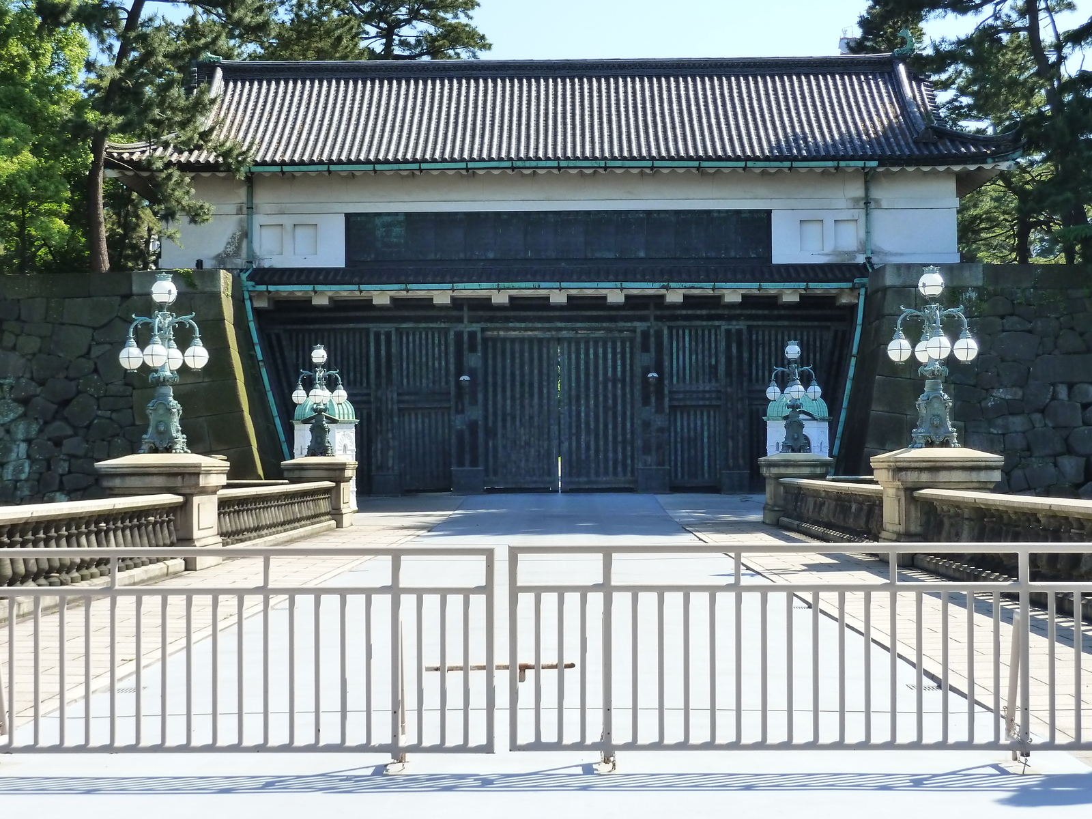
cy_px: 410
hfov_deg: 34.9
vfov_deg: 26.6
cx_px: 546
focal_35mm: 55
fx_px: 1735
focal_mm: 9.1
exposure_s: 1/320
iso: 200
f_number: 3.9
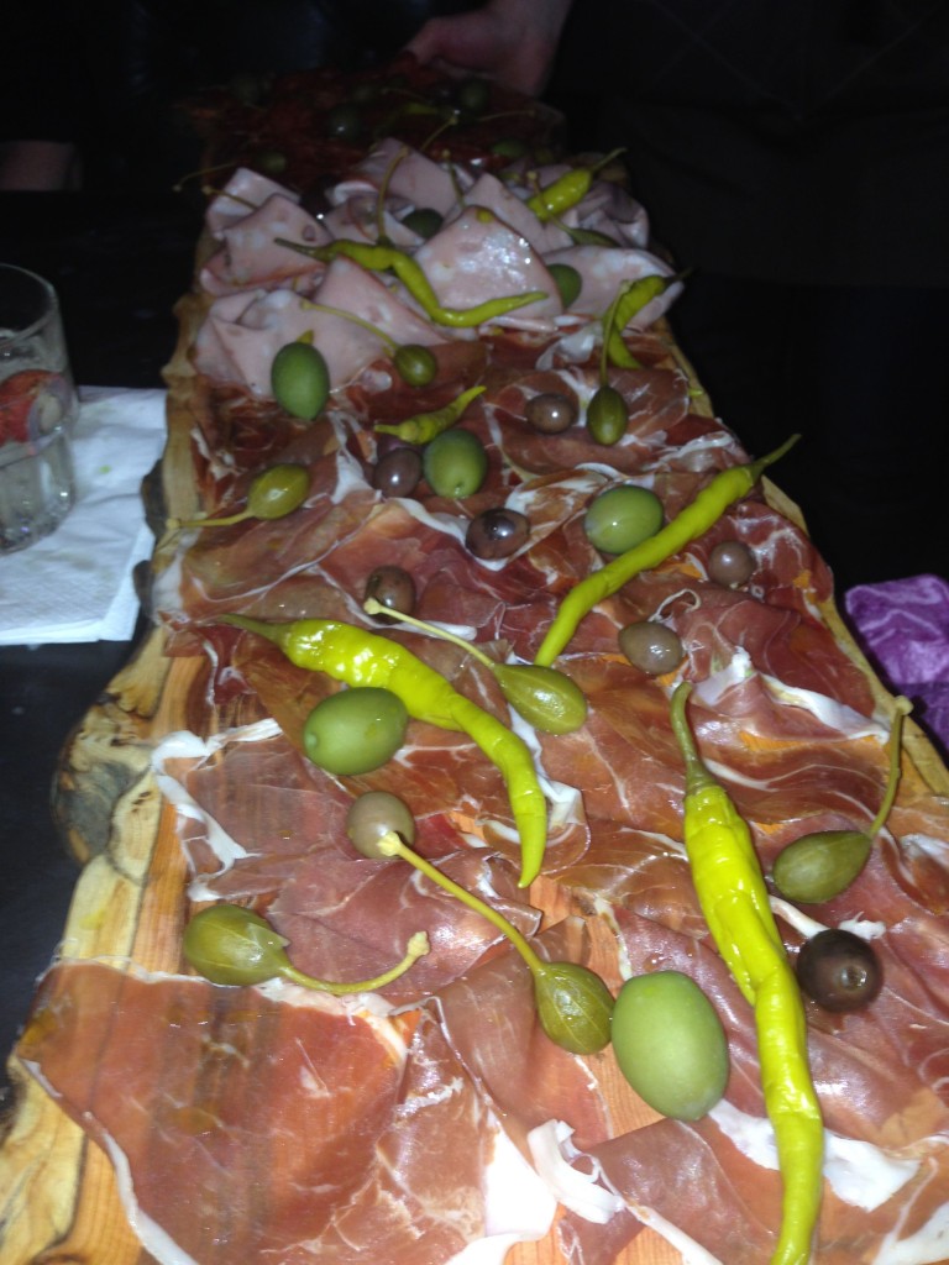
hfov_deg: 42.9
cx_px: 474
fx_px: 1206
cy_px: 632
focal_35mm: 33
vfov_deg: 55.4
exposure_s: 1/16
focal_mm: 4.12
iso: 64
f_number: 2.4
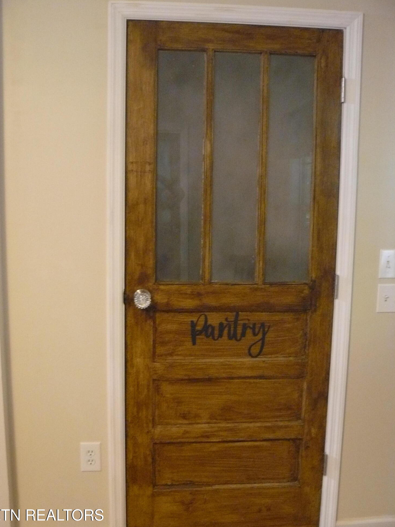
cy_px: 269
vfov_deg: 50.1
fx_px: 563
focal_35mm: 37
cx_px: 192
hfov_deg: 38.7
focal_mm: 6
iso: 400
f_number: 2.8
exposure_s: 1/8
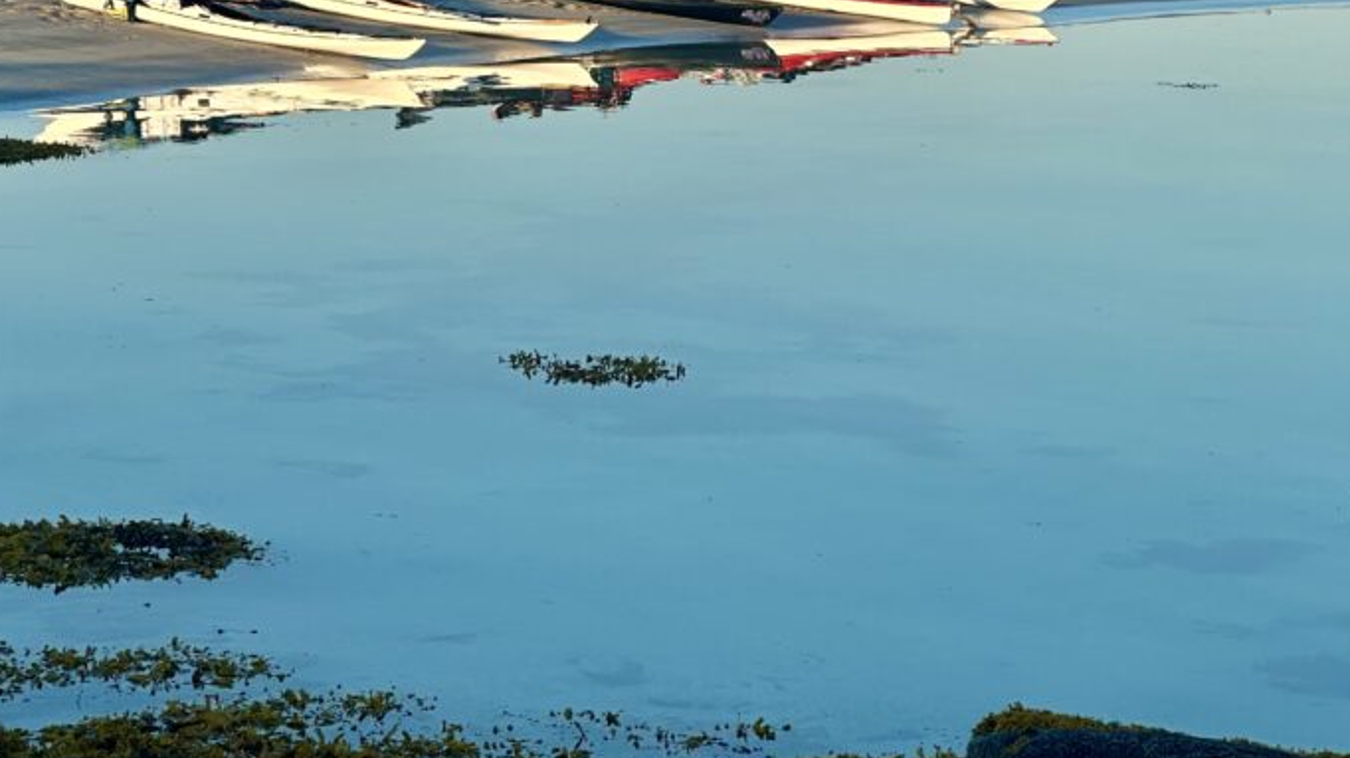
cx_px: 604
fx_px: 4509
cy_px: -111
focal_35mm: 126
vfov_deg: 9.5
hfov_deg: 17.0
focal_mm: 9
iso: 32
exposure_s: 1/485
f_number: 2.8
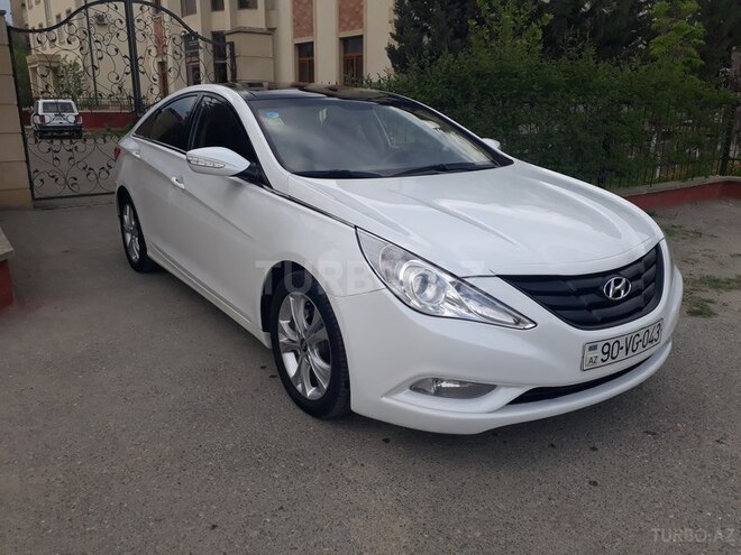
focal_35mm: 27
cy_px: 278
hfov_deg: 65.3
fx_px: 578
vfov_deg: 51.4
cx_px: 370
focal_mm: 3.6
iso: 40
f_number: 1.9
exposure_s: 1/365
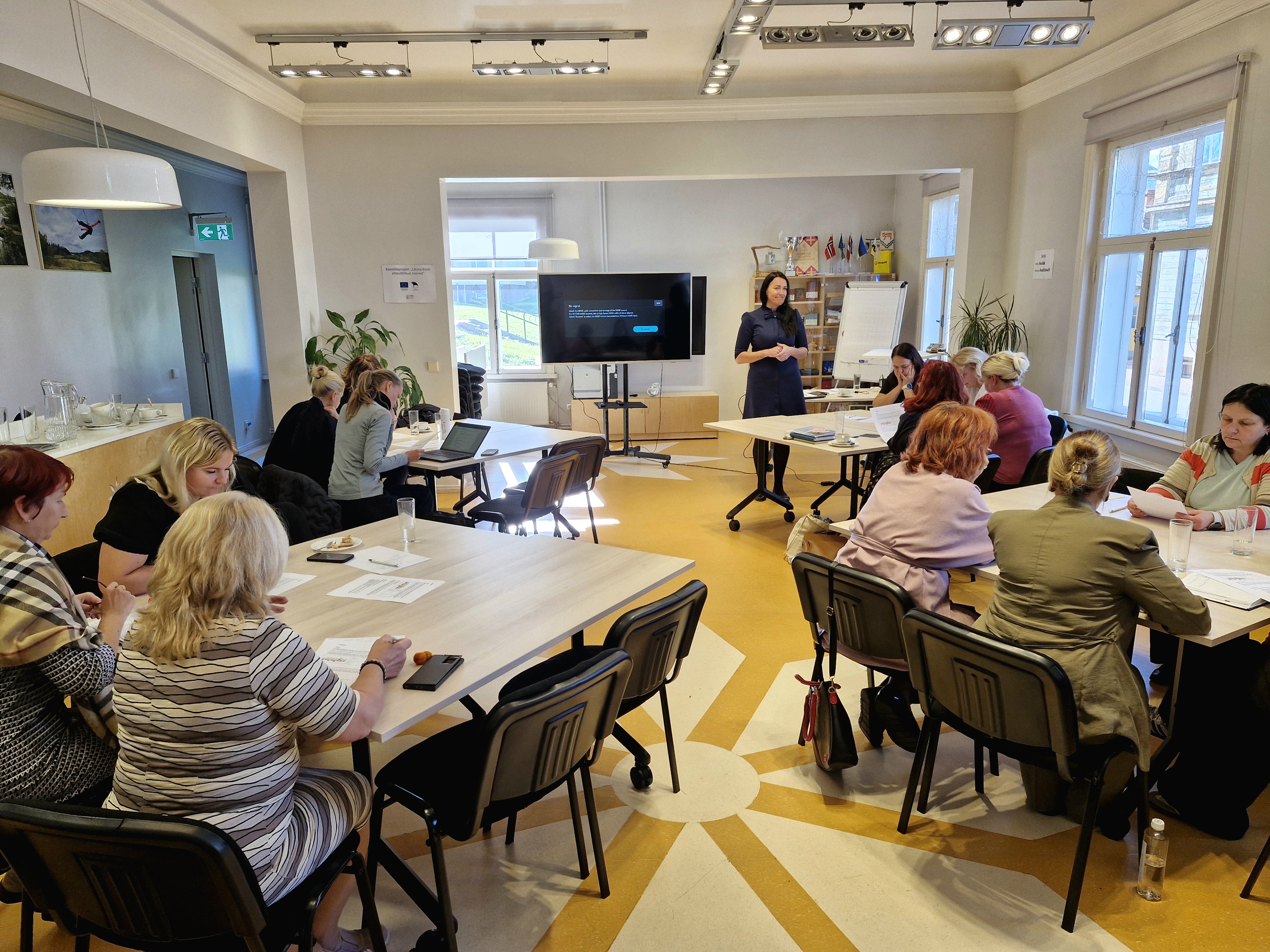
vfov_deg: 58.9
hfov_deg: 73.9
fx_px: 844
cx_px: 635
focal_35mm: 23
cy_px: 476
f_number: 1.8
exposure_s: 1/182
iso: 100
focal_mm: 5.54
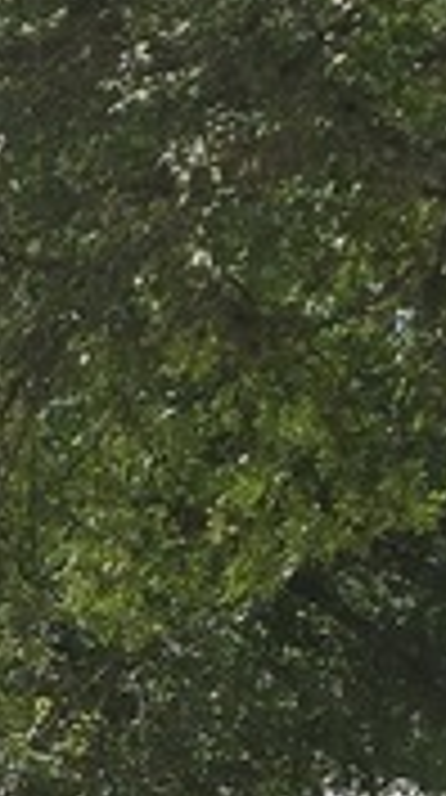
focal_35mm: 204
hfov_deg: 5.6
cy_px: 1048
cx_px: -820
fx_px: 4307
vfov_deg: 10.3
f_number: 1.7
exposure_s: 1/1064
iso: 12
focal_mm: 6.3
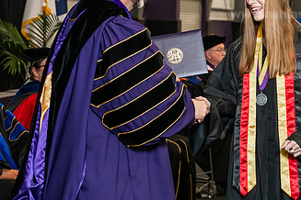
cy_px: 33
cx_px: 189
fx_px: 920
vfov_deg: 12.4
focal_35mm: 110
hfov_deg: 18.6
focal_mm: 62
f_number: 5
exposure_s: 1/200
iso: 2500
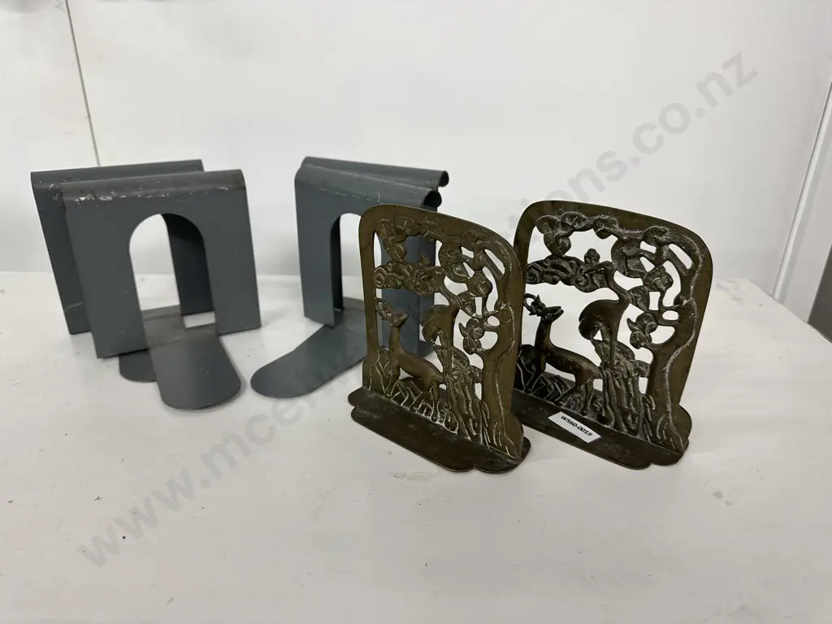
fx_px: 577
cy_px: 312
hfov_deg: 71.6
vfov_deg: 56.8
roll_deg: -0.3
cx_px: 416
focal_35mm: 24
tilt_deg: -25.1
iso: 125
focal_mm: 6.86
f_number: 1.78
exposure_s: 1/100
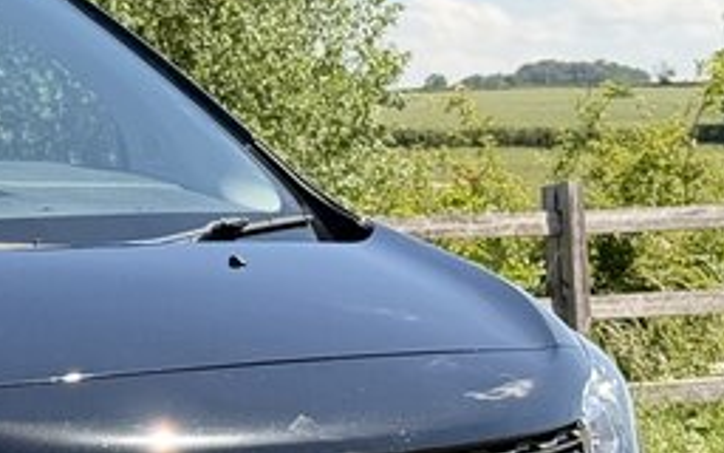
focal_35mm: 159
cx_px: -337
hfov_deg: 12.6
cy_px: 445
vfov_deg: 8.2
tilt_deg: -4.8
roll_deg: -1.0
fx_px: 3137
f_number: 1.78
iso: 100
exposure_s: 1/1931
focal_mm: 6.76
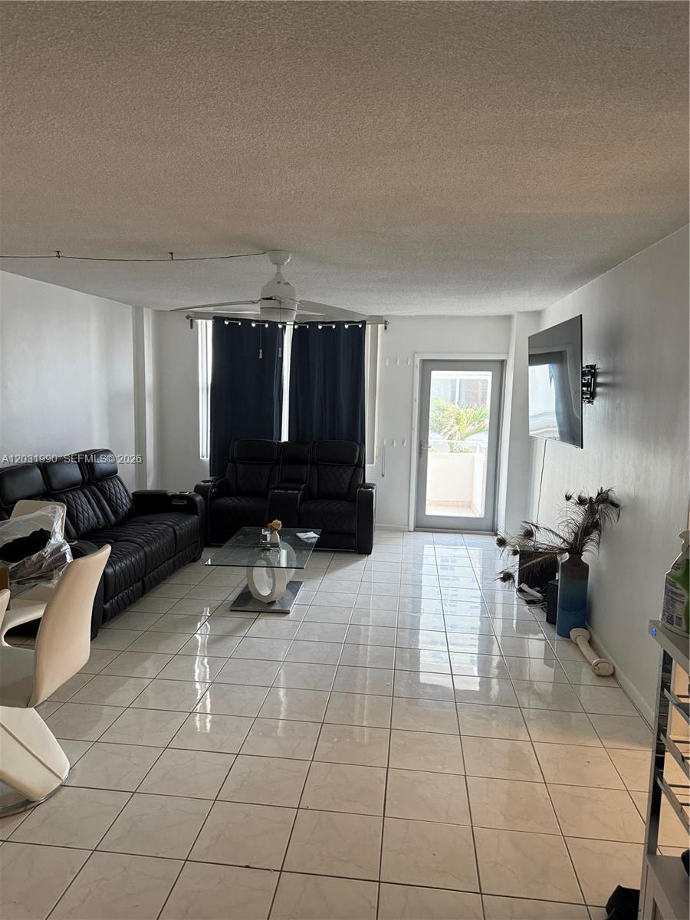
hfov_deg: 56.8
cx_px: 345
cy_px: 460
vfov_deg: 71.6
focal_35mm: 24
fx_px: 638
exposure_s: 1/60
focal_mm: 6.76
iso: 320
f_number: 1.78
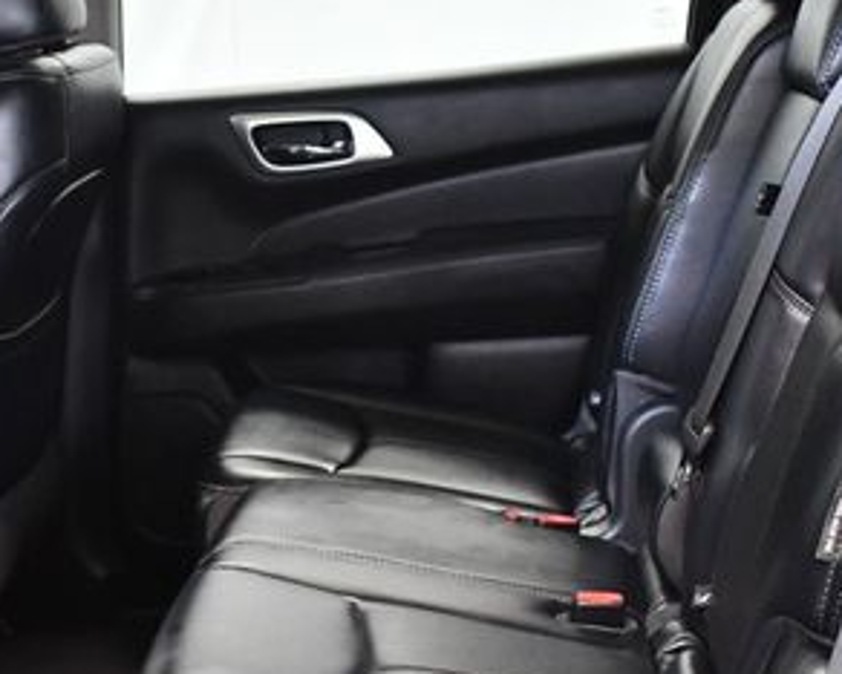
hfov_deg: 25.6
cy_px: 452
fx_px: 1845
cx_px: 294
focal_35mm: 74
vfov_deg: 20.6
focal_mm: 18
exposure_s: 1/60
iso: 3600
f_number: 3.5
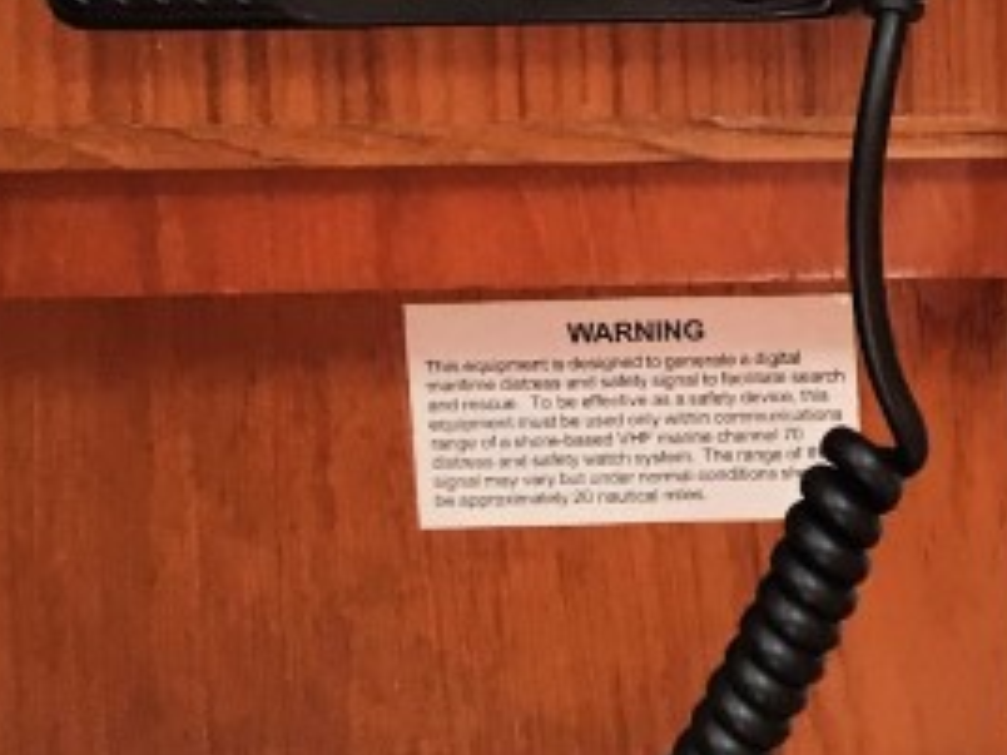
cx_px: 1807
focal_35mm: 111
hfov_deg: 15.3
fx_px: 3229
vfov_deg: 12.7
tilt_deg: -9.3
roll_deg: +0.2
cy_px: -372
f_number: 2.2
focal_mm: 4.15
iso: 50
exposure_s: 1/33
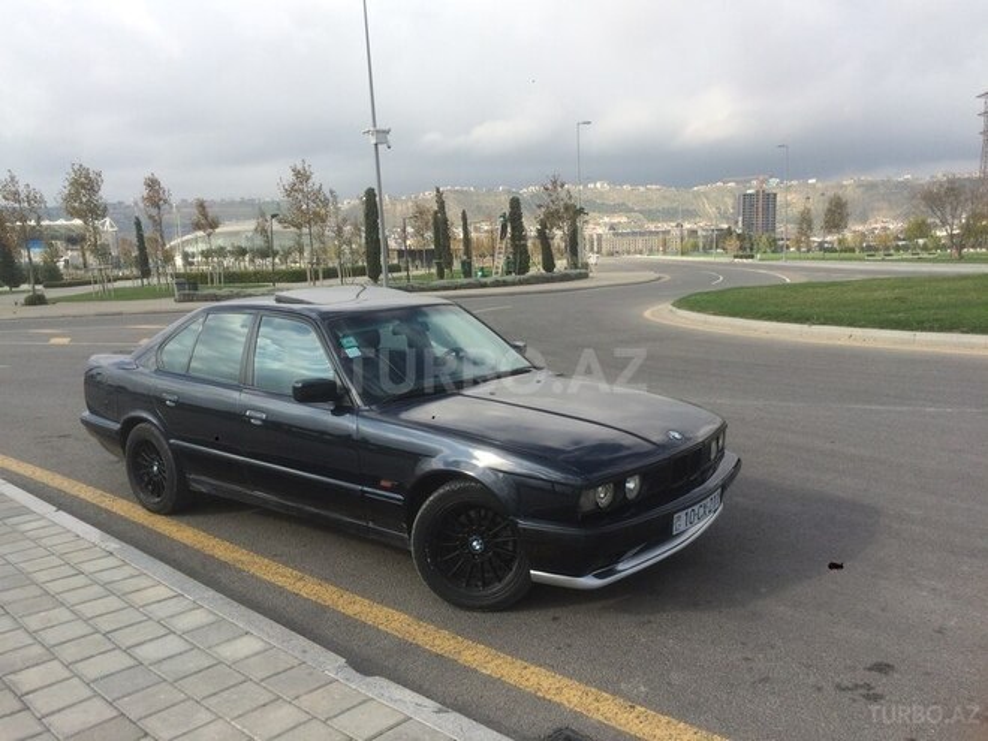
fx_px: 828
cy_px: 370
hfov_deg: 61.7
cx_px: 494
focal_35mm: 29
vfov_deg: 48.2
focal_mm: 4.15
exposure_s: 1/1466
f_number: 2.2
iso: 32
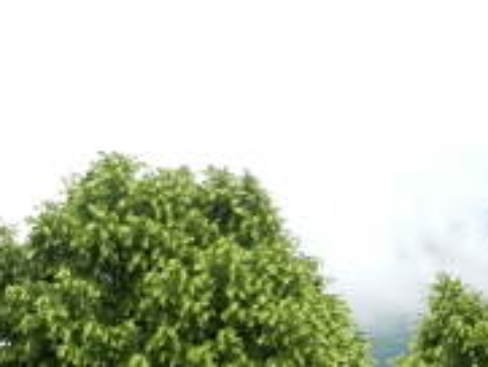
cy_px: 367
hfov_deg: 7.0
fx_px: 3893
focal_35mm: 276
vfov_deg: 5.4
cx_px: 763
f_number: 4.8
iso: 160
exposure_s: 1/200
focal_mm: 14.1
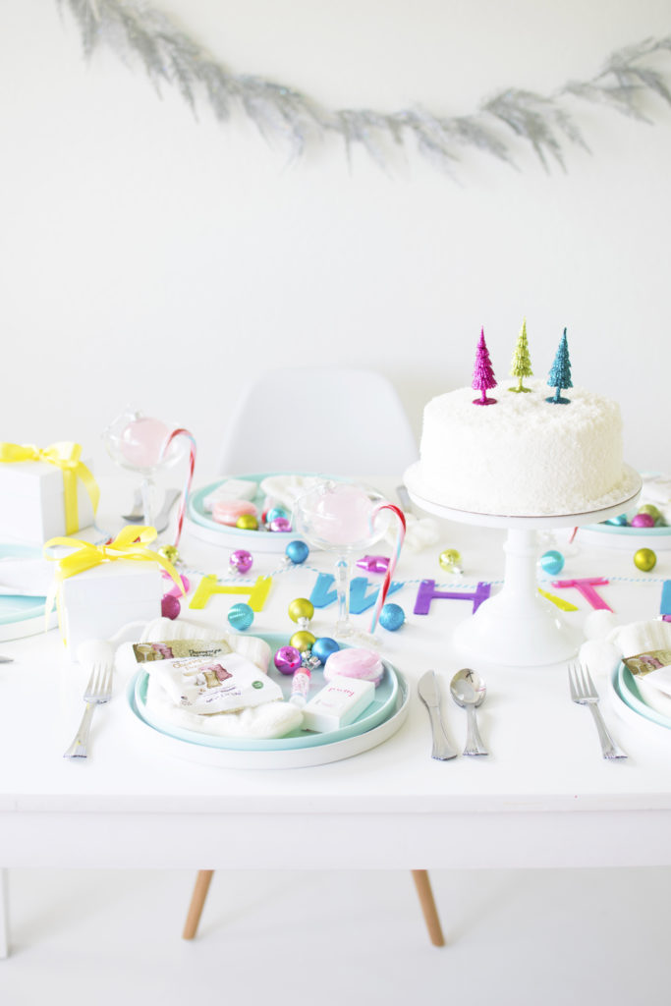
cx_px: 336
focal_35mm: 52
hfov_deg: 25.8
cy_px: 503
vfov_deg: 37.8
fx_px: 1467
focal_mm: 35
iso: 200
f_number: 2.8
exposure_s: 1/80
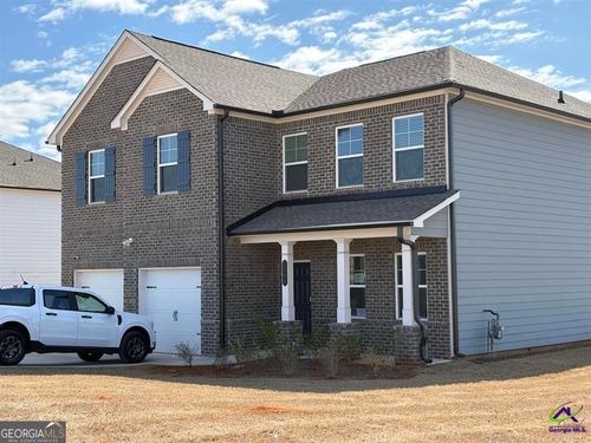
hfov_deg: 36.8
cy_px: 222
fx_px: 888
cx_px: 296
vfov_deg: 28.0
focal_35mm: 52
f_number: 1.6
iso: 50
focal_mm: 5.96
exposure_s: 1/1848
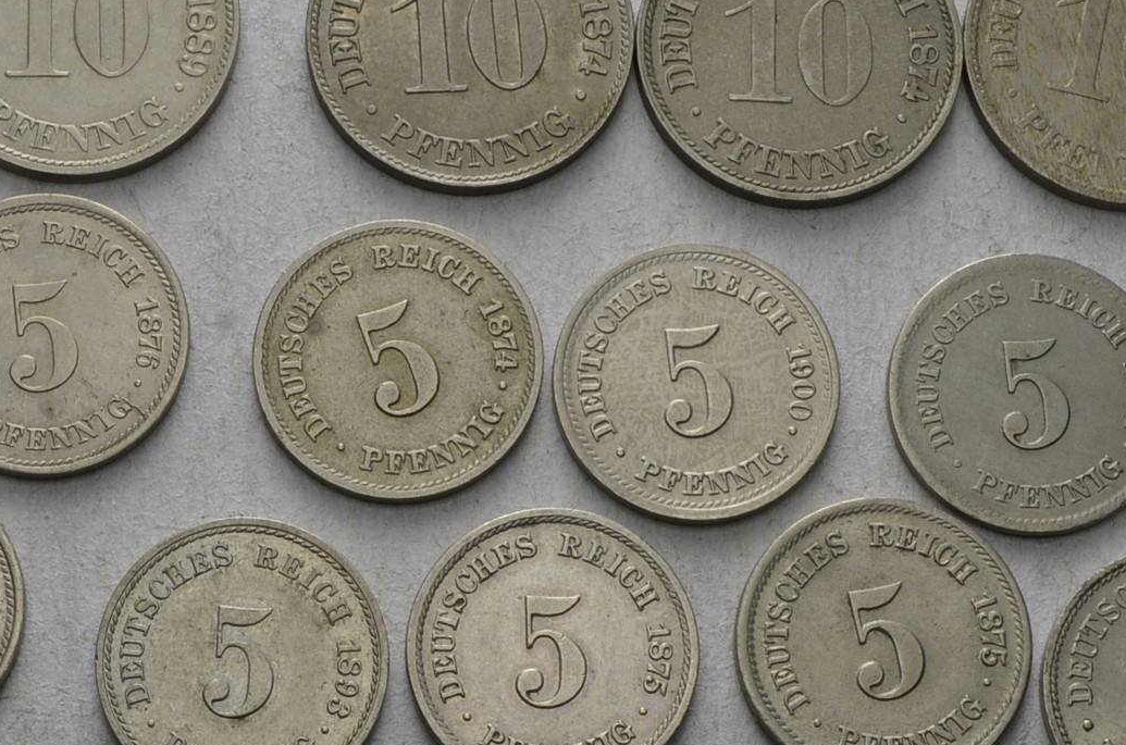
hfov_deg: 20.4
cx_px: 379
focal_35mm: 100
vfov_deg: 13.6
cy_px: 596
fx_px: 3121
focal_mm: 28
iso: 400
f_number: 14
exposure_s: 1/250
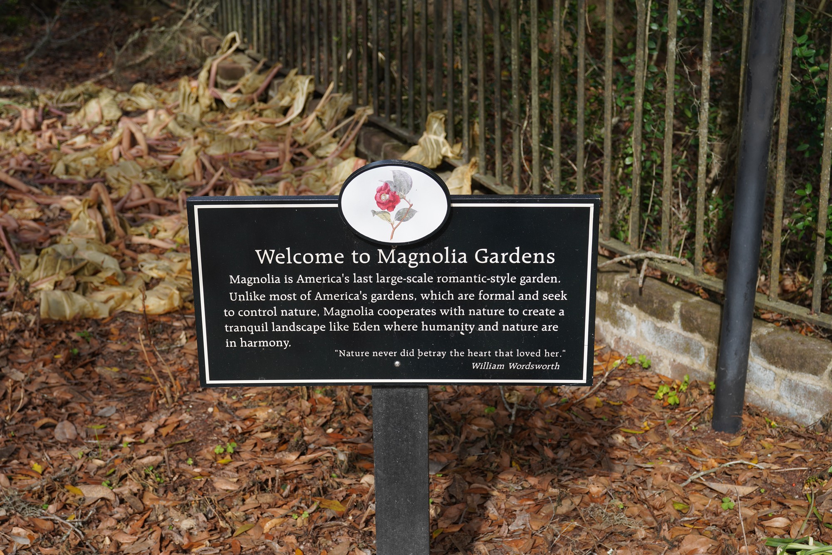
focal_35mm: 60
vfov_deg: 22.6
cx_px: 416
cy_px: 278
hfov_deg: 33.4
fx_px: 1387
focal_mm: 60
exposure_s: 1/100
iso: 100
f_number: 9
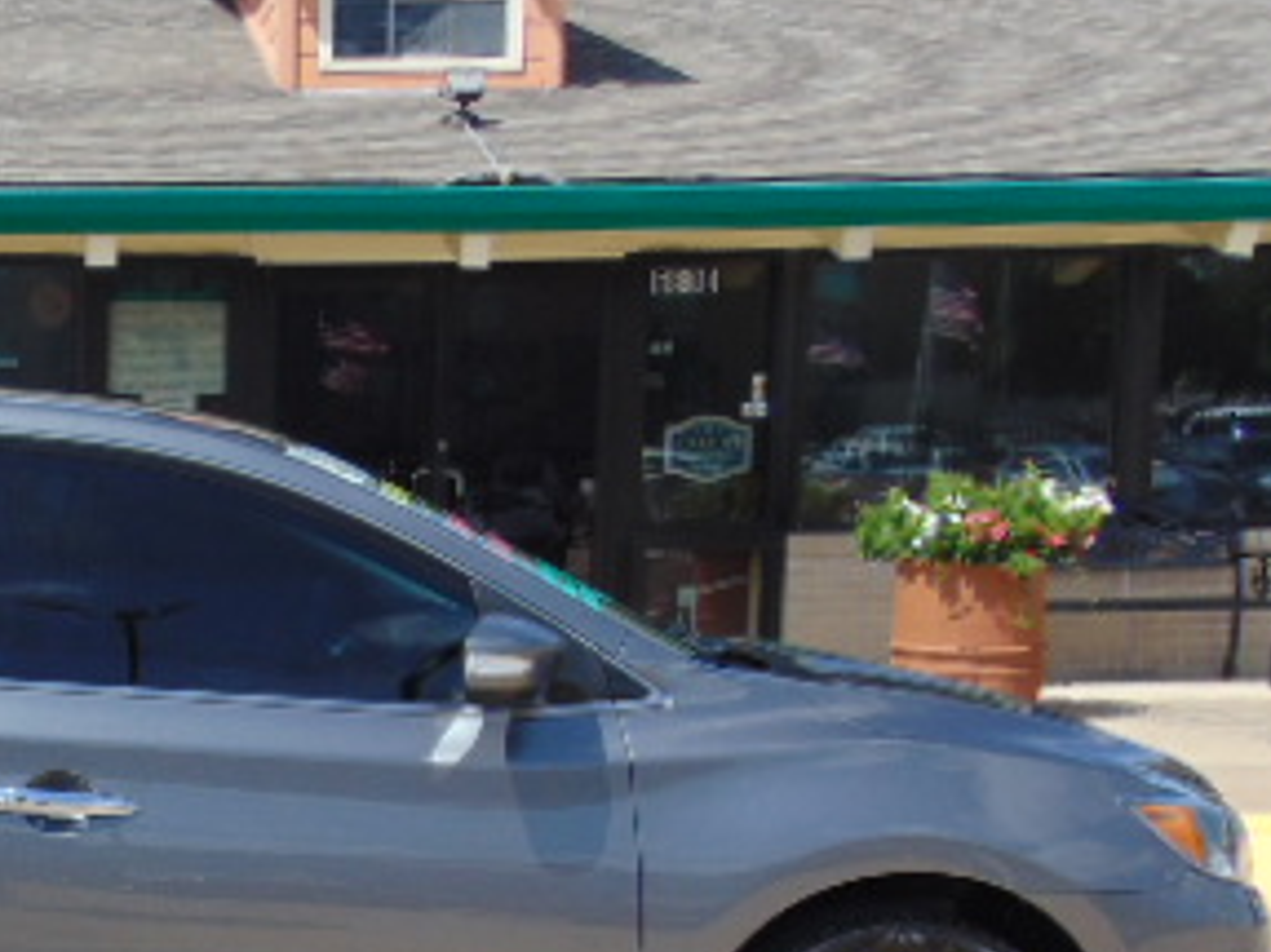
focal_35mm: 67
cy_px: 877
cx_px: -9
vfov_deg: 21.4
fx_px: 2459
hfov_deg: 27.3
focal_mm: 5.4
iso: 80
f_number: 8
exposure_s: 1/200
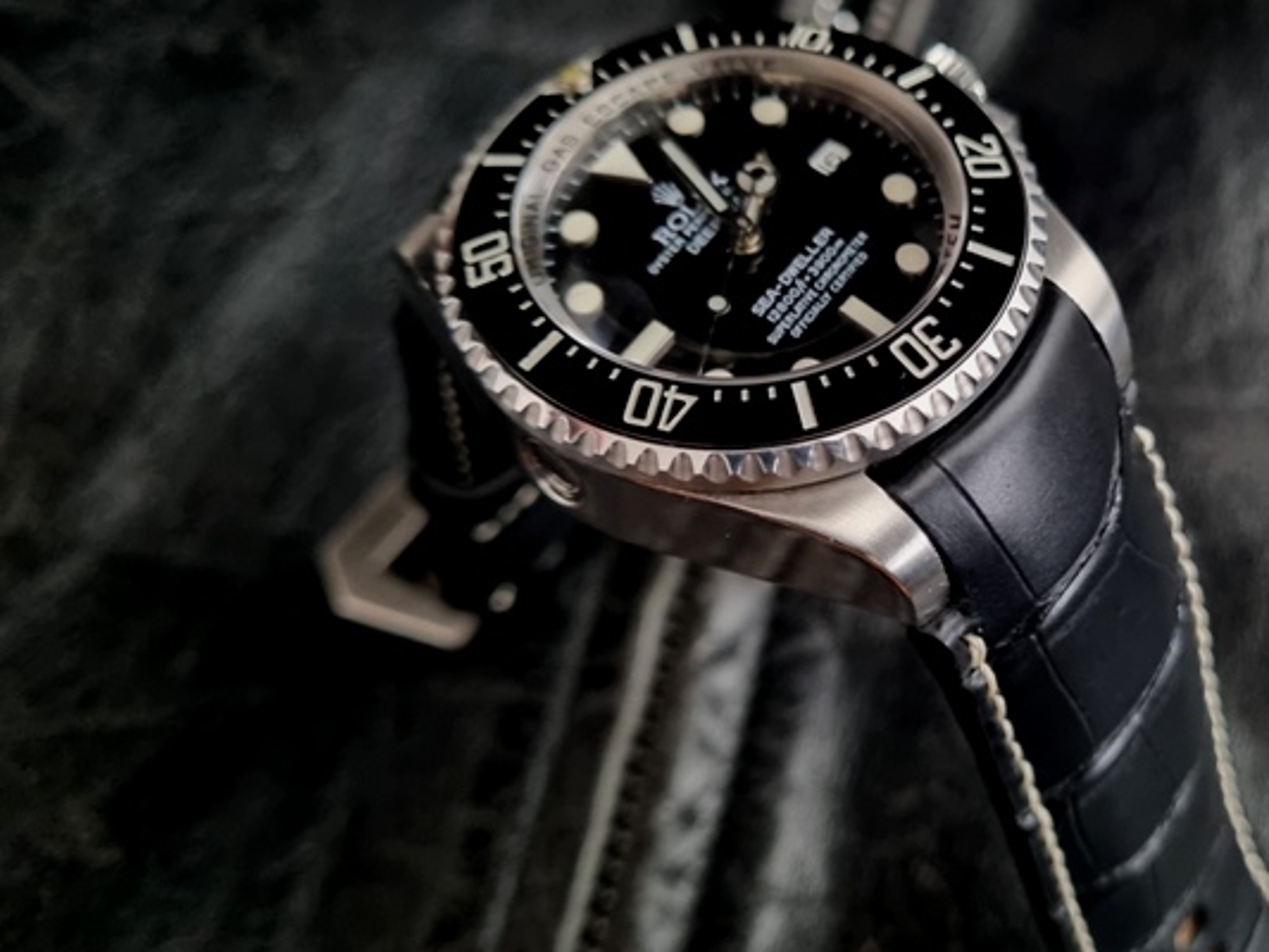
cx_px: 895
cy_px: 436
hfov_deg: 46.7
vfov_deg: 36.8
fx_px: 1430
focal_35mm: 39
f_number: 1.8
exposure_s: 1/25
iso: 800
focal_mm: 5.4
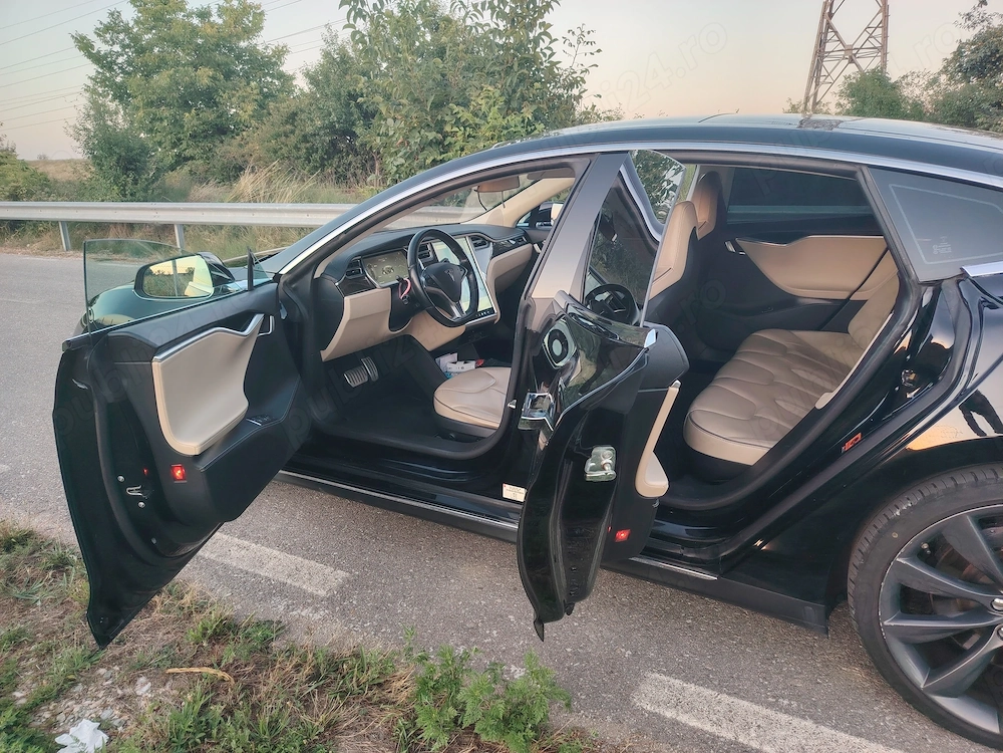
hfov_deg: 71.6
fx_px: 695
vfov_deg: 56.8
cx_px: 502
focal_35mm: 24
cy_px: 376
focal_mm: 5.25
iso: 150
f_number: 1.75
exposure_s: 1/33.3
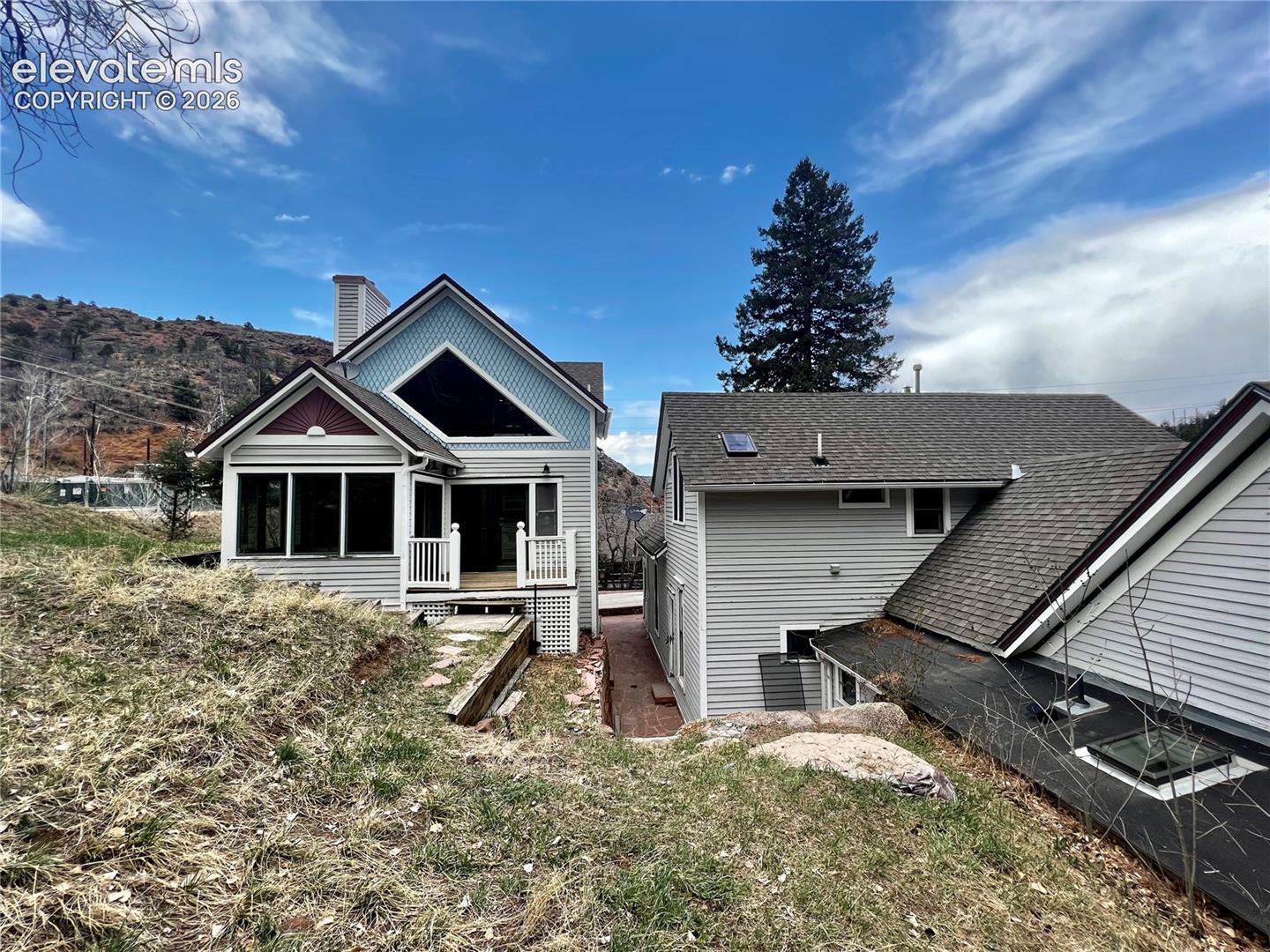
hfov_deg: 106.2
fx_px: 477
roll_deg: +0.7
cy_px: 476
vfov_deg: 89.9
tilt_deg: +2.6
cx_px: 635
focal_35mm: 13
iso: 32
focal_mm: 1.57
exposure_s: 1/481
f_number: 1.8
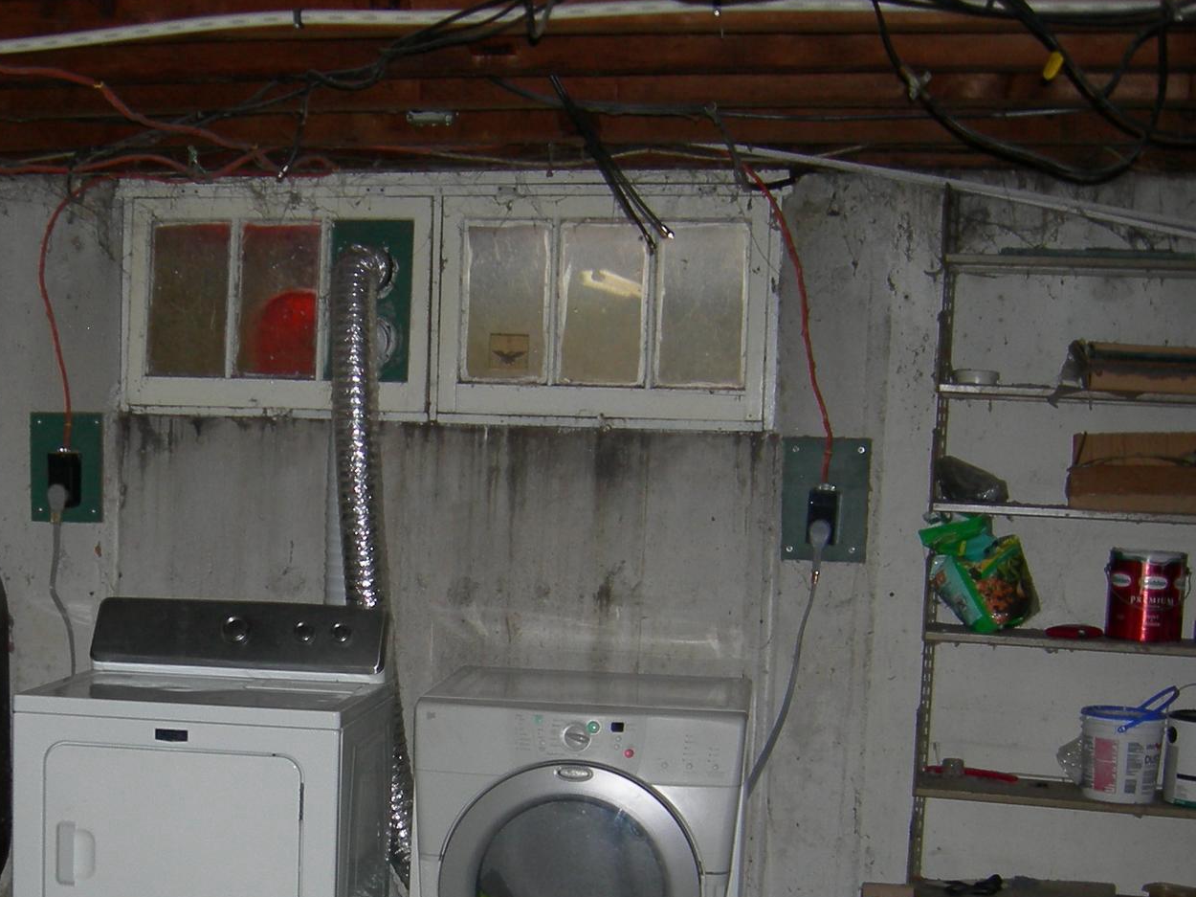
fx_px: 2038
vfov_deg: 24.5
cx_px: 277
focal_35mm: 59
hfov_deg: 32.0
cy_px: 666
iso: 107
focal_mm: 7.5
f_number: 2.7
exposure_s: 1/60.1
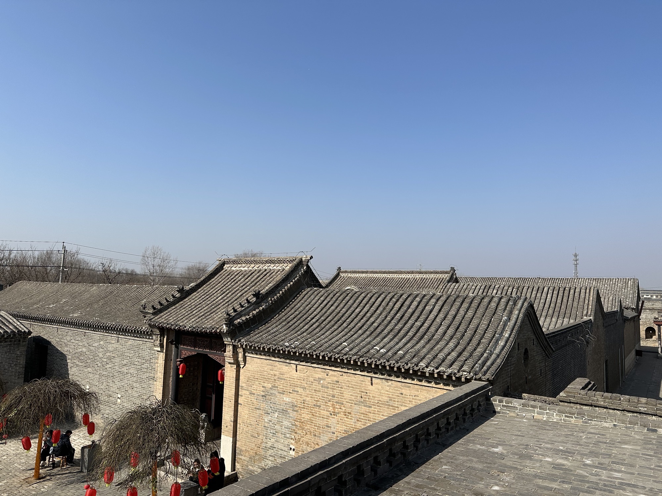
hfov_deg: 71.6
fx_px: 459
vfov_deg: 56.8
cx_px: 331
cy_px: 248
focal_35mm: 24
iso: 80
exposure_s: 1/6623
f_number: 1.78
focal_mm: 6.86
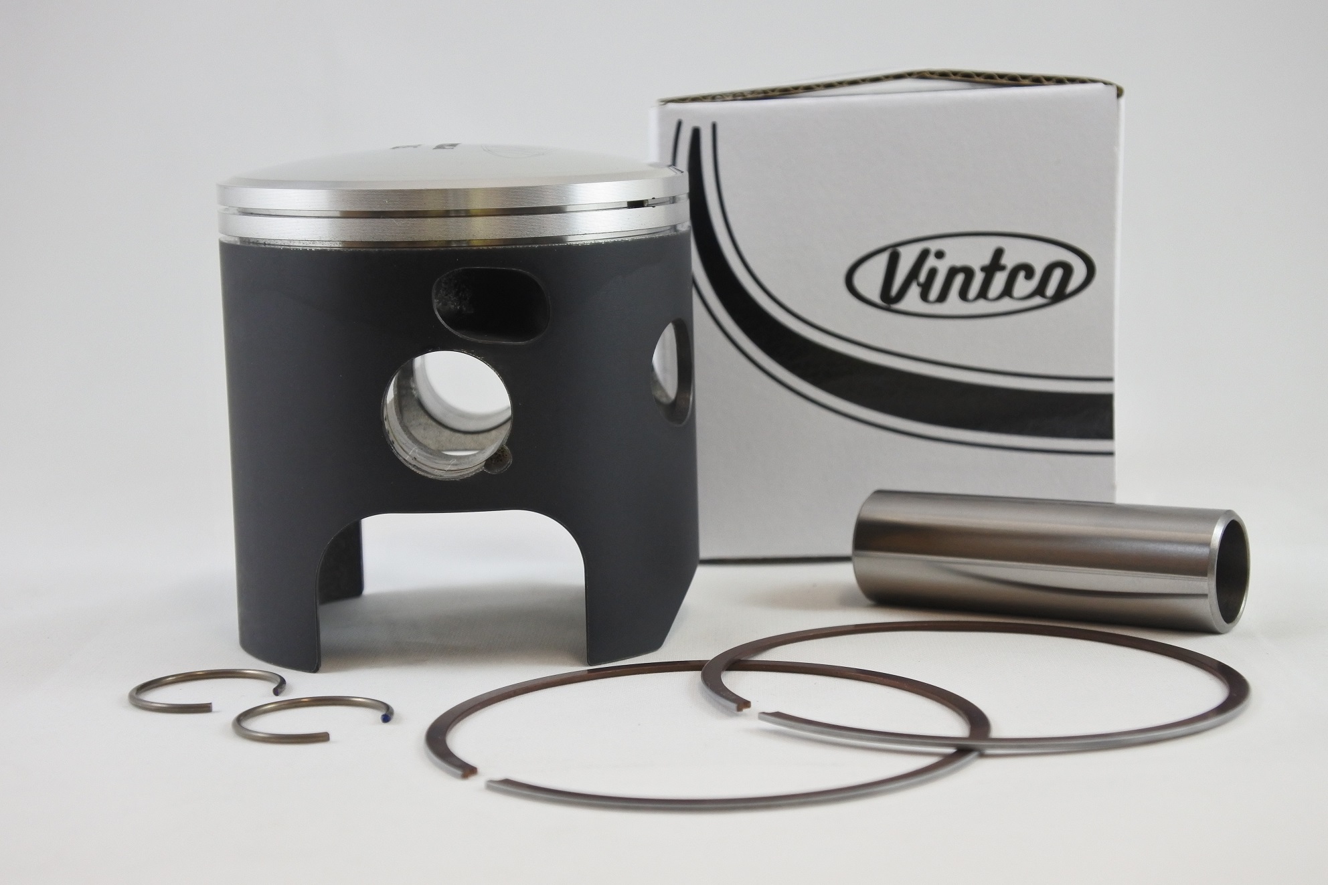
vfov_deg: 22.3
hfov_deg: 32.9
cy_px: 442
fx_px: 2250
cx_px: 664
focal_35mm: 61
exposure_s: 1/125
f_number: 5
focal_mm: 22.7
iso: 640
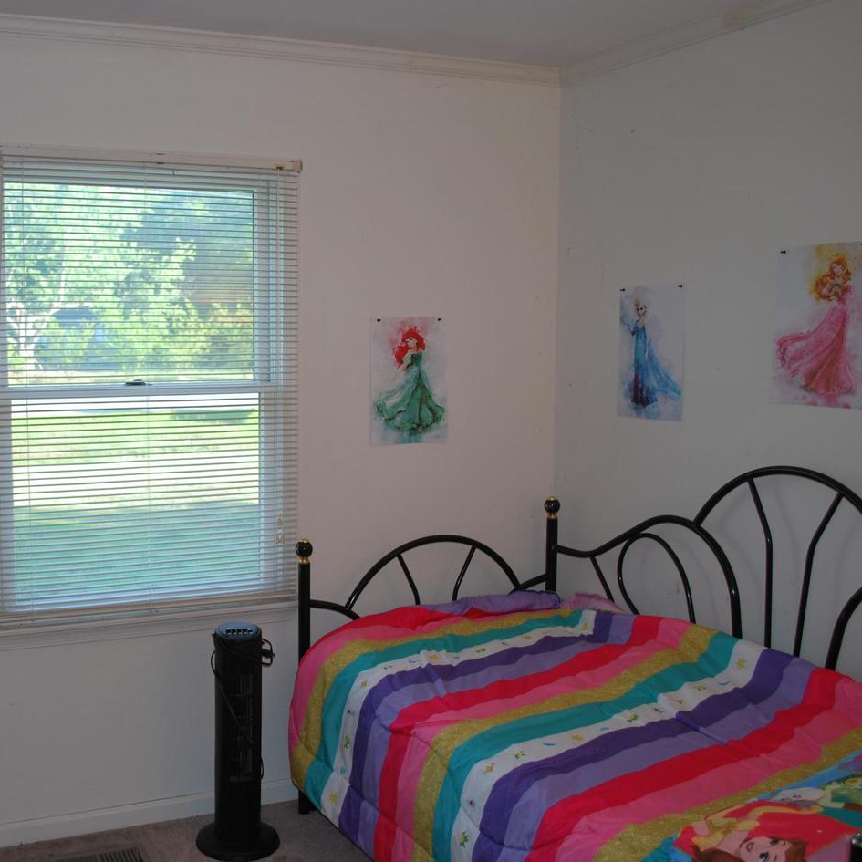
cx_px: 228
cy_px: 436
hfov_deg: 45.8
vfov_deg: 47.2
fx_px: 986
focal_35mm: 35
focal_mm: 18
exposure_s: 1/80
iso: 200
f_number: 3.5
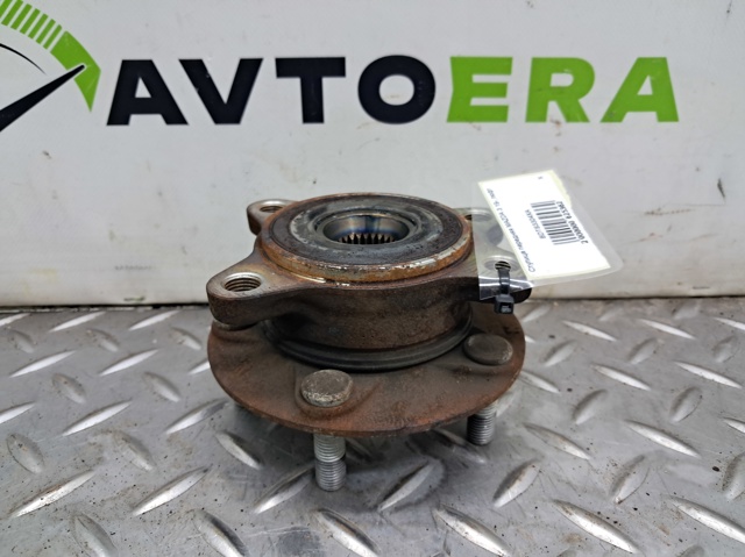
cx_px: 372
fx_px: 581
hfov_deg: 65.4
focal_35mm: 27
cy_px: 278
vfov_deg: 51.3
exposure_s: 1/50
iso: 125
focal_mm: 4
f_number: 1.8
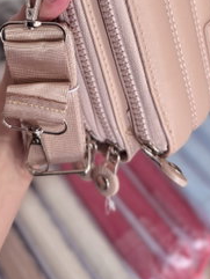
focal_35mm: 53
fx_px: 428
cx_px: 104
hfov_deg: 27.5
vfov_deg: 33.4
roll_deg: +7.2
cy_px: 8
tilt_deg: -39.2
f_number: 1.78
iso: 125
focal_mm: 6.76
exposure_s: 1/121
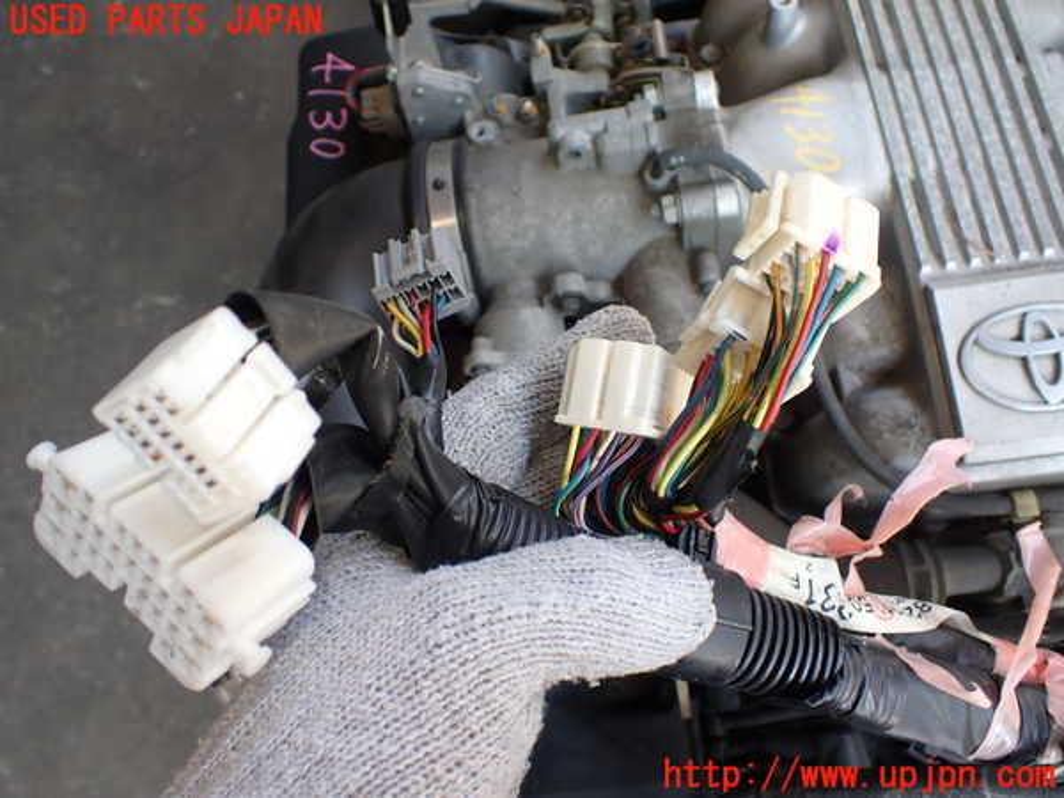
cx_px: 532
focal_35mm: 30
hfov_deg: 60.0
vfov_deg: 46.8
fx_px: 922
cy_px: 399
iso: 160
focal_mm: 5.4
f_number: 2.3
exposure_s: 1/125
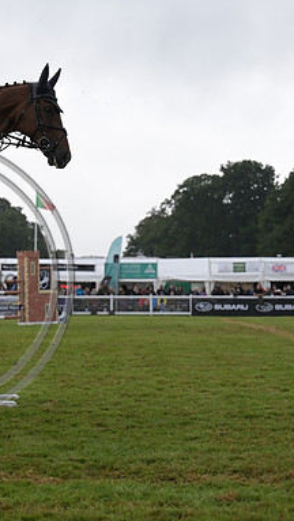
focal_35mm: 111
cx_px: -82
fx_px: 1535
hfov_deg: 10.7
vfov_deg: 19.3
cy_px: 260
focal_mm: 70
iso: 1400
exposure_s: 1/1250
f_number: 4.5
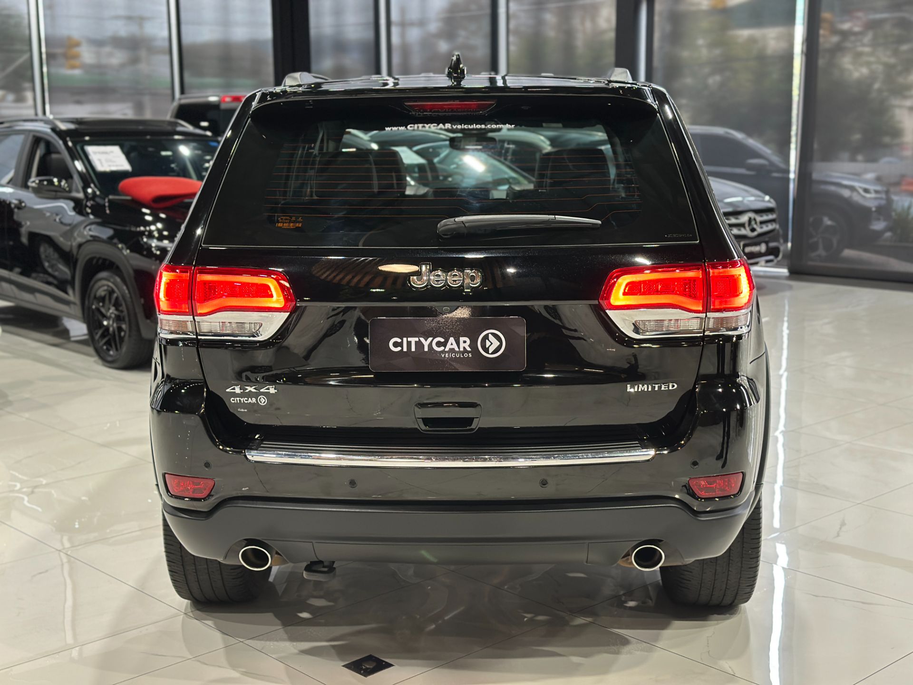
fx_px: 1266
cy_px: 342
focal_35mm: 48
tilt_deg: -10.3
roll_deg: +0.1
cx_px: 456
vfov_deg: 30.3
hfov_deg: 39.7
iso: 200
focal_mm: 6.86
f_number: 1.78
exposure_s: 1/60
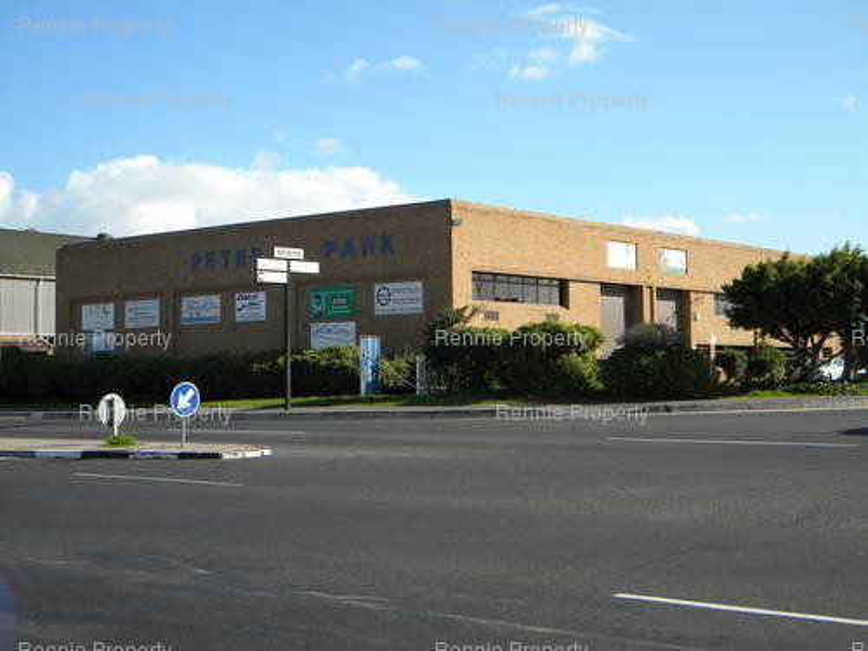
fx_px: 1179
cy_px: 326
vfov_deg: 30.9
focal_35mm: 47
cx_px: 434
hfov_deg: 40.4
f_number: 3.9
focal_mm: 8.6
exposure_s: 1/626
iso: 80
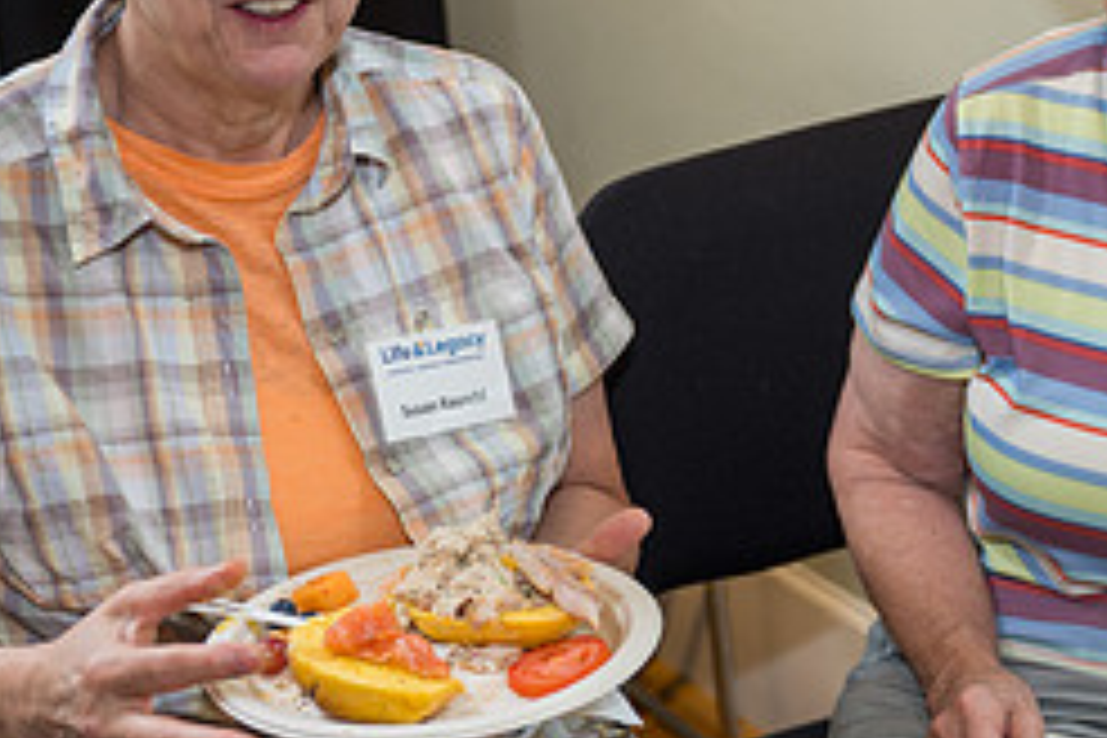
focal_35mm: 92
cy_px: 326
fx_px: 2829
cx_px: 711
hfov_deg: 22.1
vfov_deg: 14.9
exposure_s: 1/60
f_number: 2.8
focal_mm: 39
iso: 125
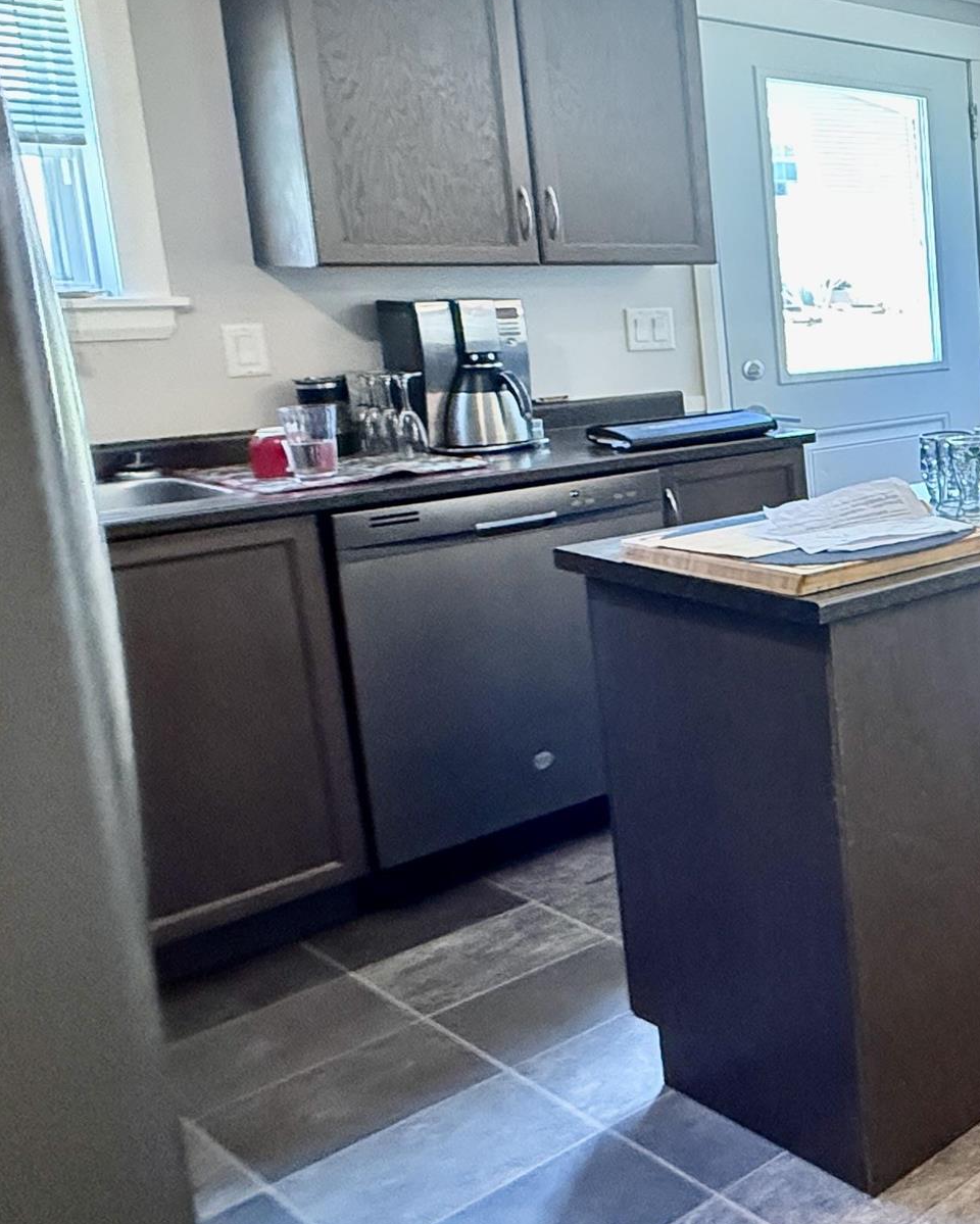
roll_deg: +0.0
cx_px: 1533
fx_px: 1268
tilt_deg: -7.0
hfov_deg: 26.8
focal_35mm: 35
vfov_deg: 50.8
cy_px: 430
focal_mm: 2.22
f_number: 2.2
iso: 800
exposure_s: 1/60
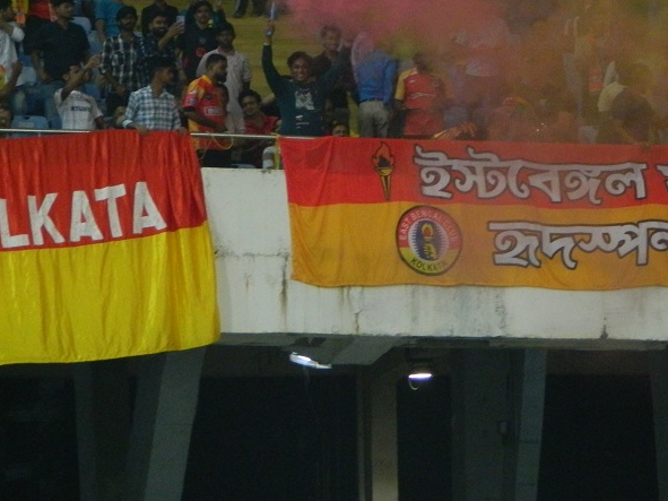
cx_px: 597
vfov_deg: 5.4
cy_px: 52
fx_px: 5286
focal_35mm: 274
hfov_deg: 7.2
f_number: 4.9
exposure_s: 1/30
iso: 360
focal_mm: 27
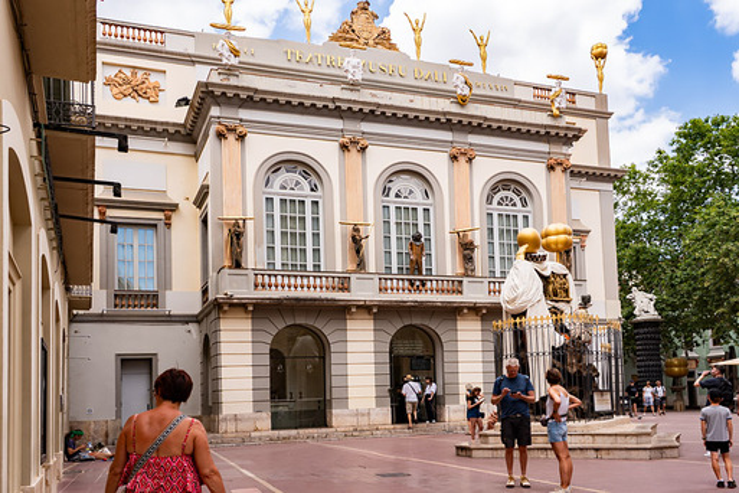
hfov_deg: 60.3
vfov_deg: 42.3
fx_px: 636
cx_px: 370
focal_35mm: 31
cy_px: 246
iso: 250
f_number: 7.1
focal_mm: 31
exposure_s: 1/320
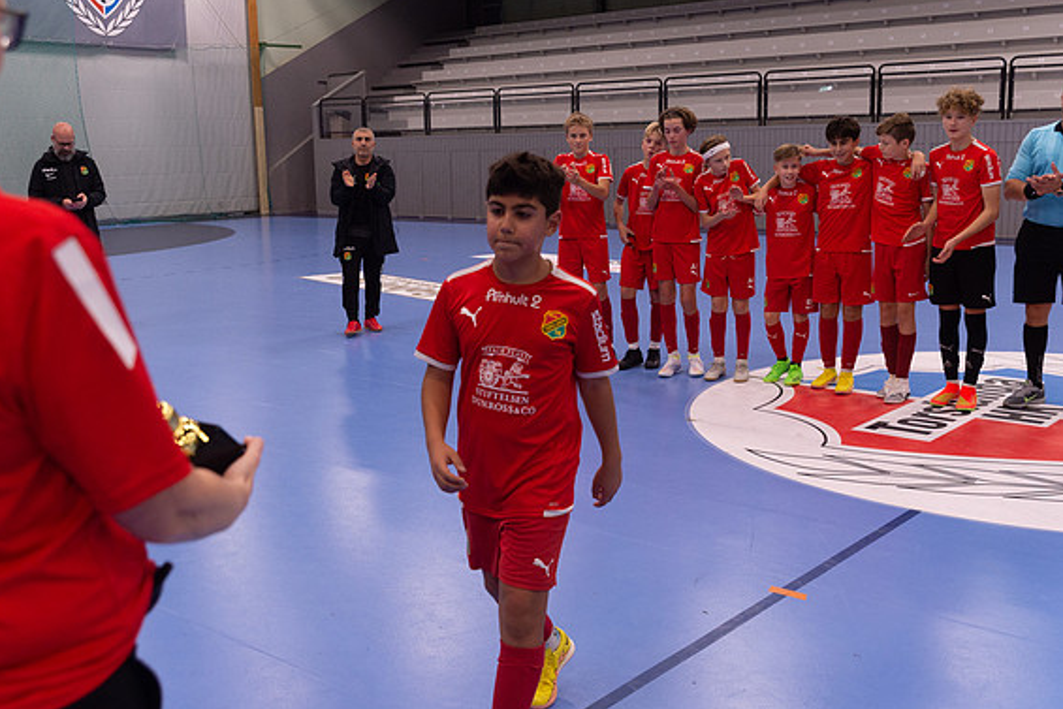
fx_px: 1152
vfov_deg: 34.2
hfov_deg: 49.5
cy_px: 354
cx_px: 521
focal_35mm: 39
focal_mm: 38
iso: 1800
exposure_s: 1/320
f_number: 3.2
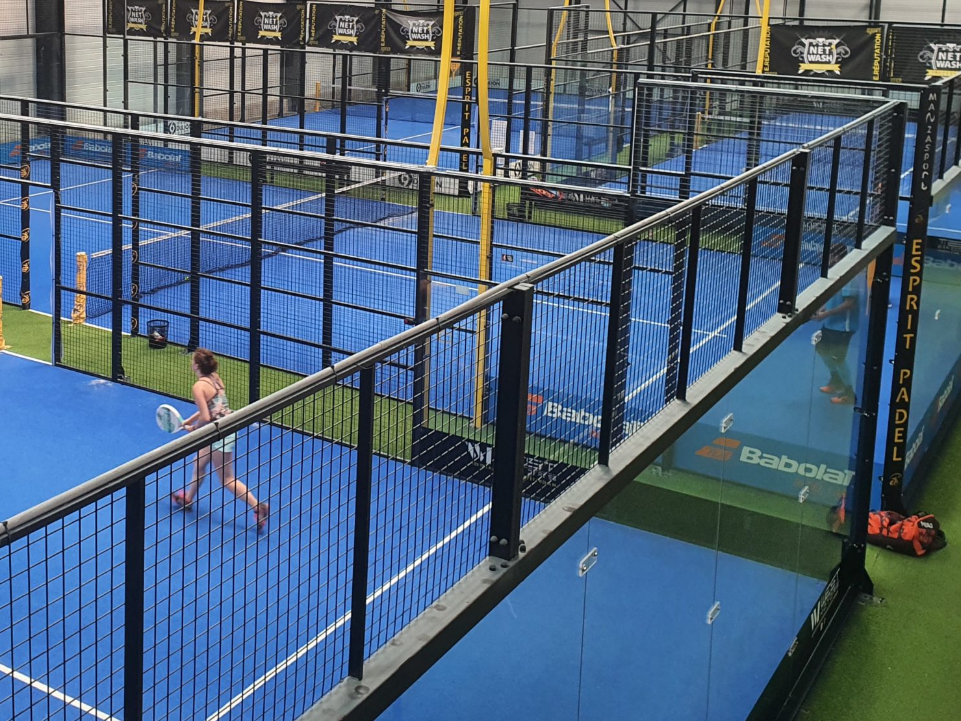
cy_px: 155
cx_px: 238
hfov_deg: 40.8
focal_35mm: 45
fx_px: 1249
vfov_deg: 31.4
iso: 160
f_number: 2.4
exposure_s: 1/100
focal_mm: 4.3
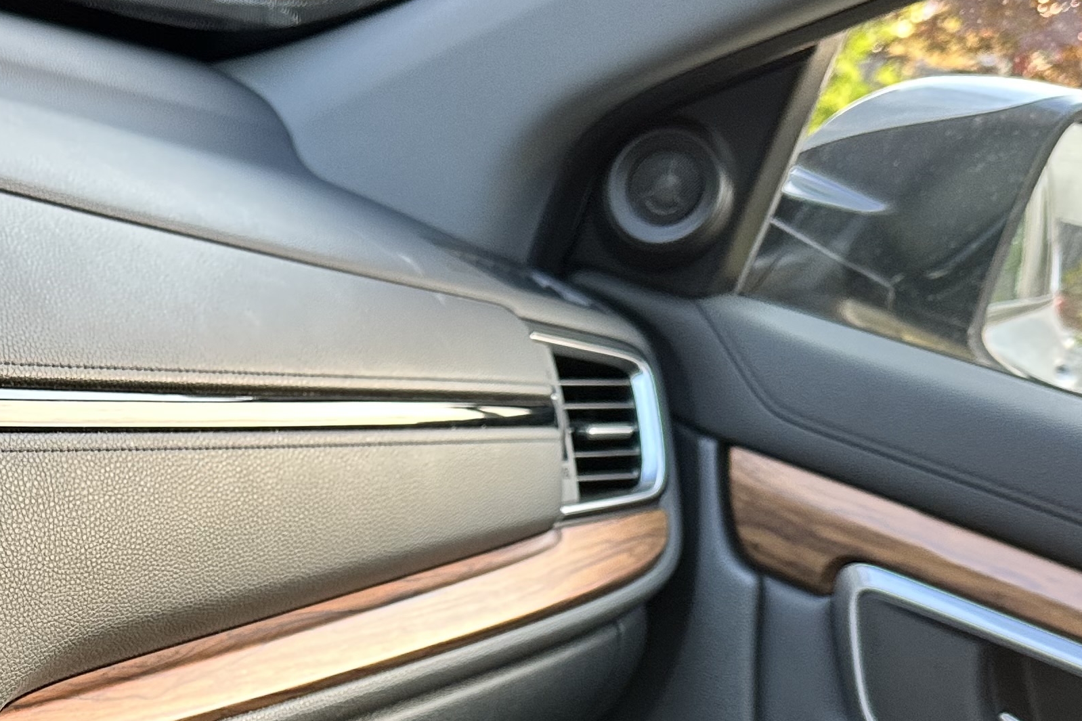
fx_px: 1893
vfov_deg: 20.2
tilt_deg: -24.4
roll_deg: -12.1
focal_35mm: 63
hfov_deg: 30.9
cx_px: 175
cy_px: 857
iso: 200
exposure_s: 1/121
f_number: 1.78
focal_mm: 6.86
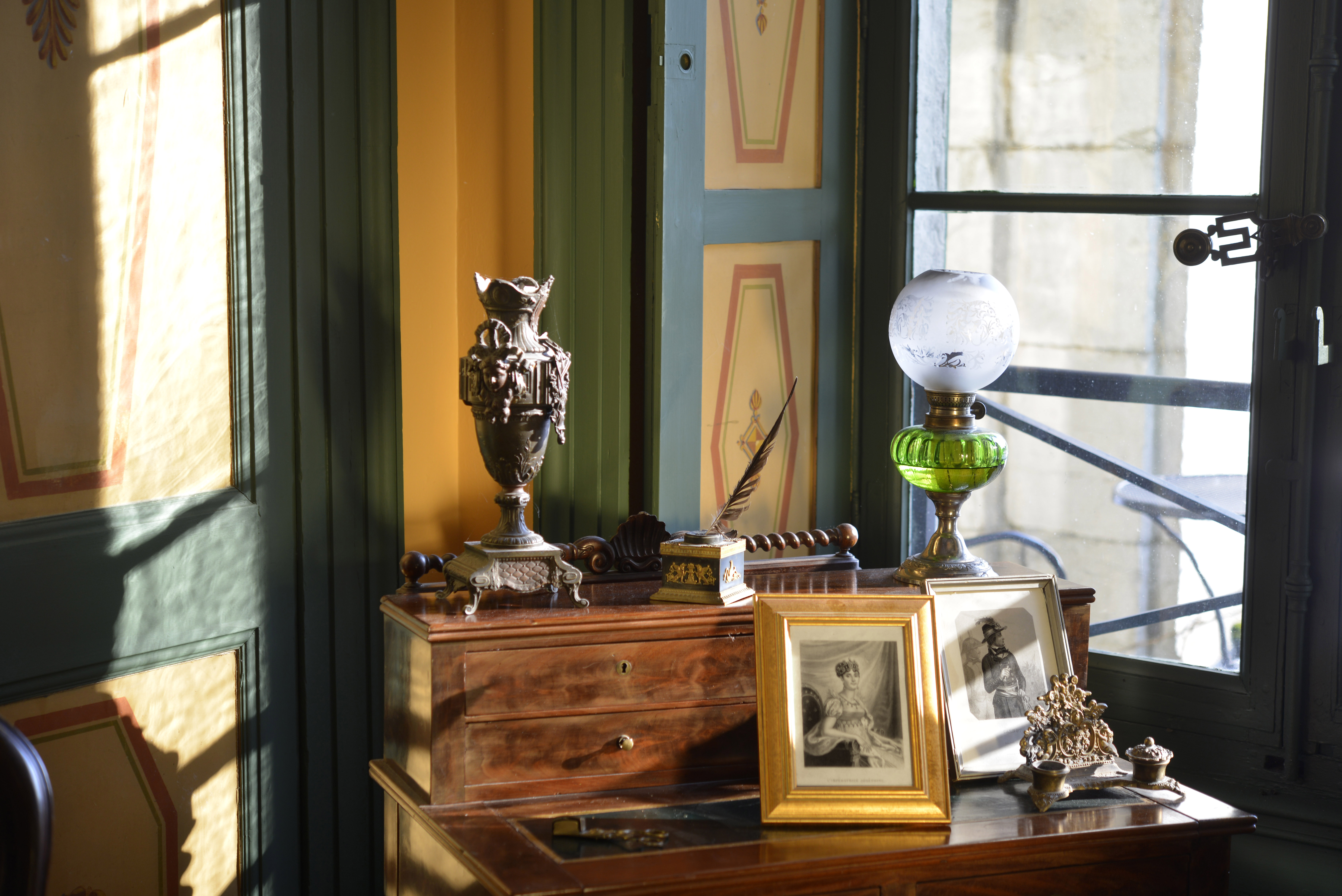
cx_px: 671
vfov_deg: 22.6
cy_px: 448
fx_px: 2237
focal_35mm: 60
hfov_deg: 33.4
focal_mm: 60
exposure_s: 1/50
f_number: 3.5
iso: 200
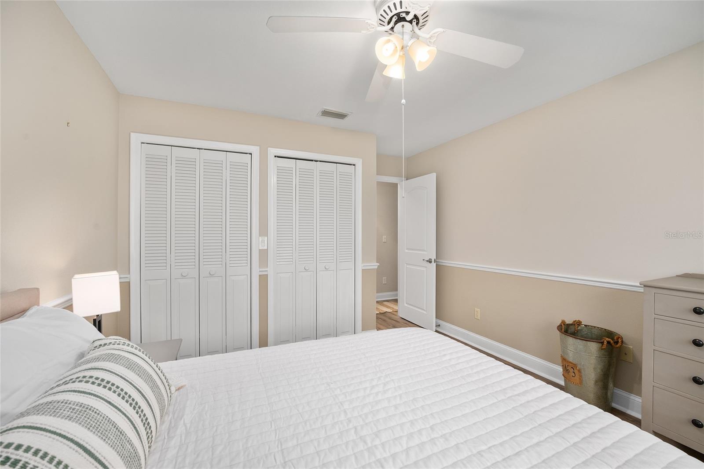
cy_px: 234
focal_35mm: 14
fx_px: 274
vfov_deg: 81.2
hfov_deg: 104.3
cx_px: 352
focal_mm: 14
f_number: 8
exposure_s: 1/8
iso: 500
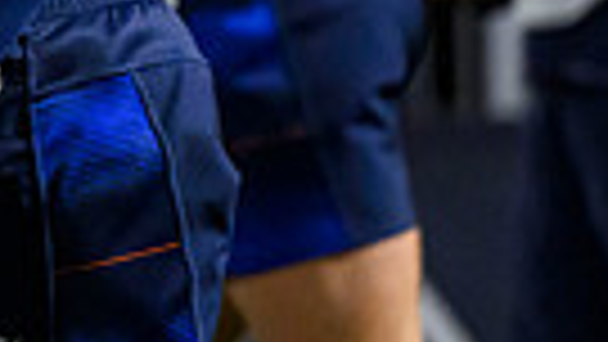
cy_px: -353
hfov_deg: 1.9
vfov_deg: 1.1
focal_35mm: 1108
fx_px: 17866
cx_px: -288
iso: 5000
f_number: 3.2
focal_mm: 200
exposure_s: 1/800
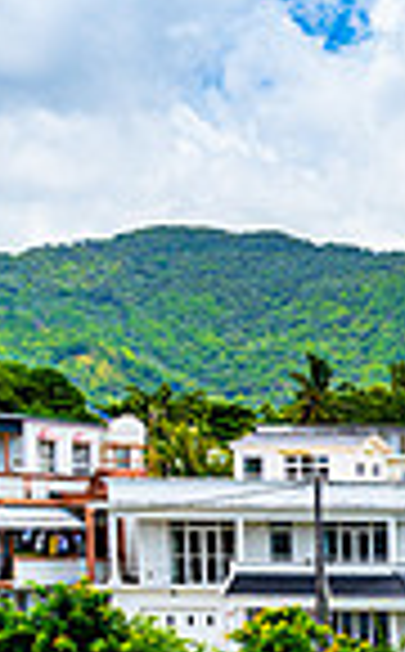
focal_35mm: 143
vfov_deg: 14.1
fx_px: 2538
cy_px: 847
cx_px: 1026
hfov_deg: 8.3
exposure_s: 1/250
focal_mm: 35
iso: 160
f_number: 8
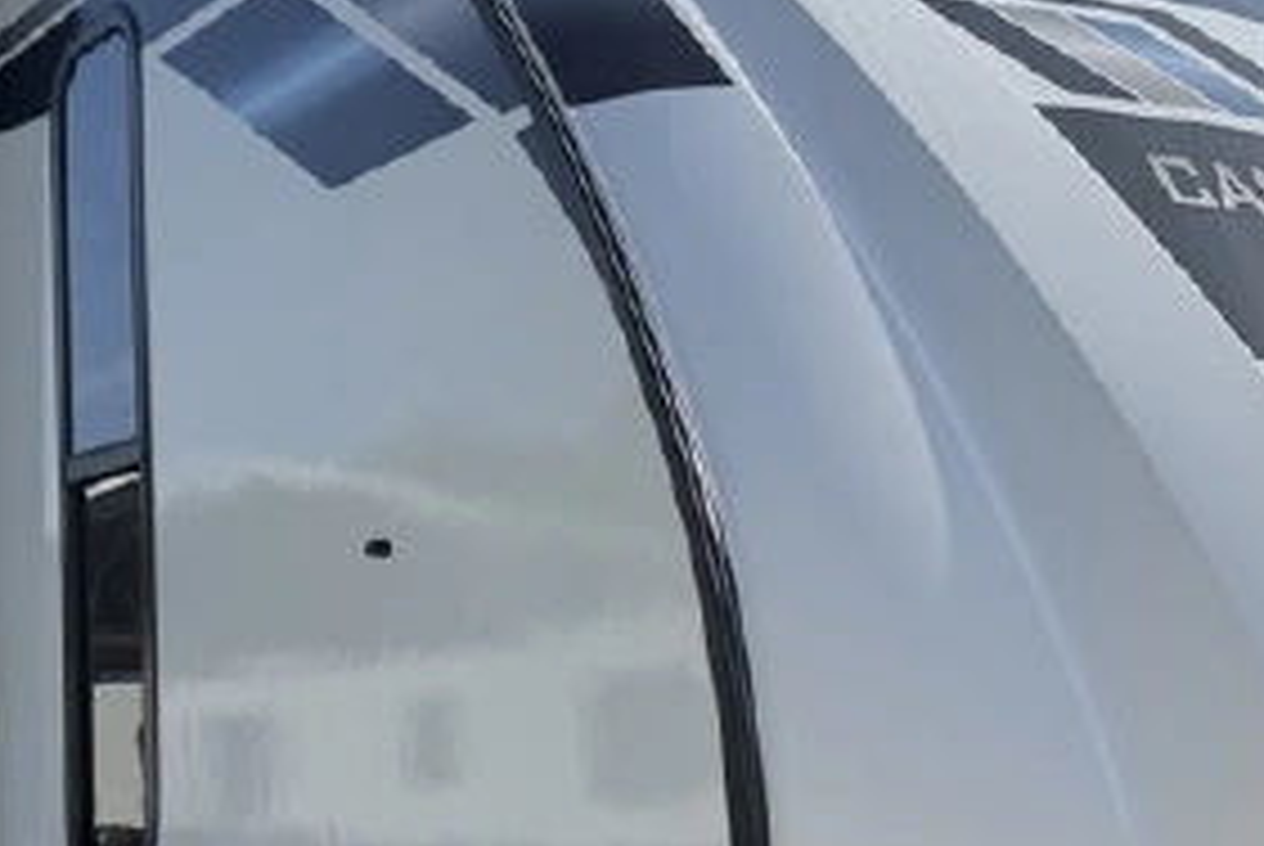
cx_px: 778
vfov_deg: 18.7
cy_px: 868
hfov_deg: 28.3
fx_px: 2495
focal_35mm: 71
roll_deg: -0.1
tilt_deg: -2.2
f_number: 1.78
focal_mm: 6.76
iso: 80
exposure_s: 1/4975
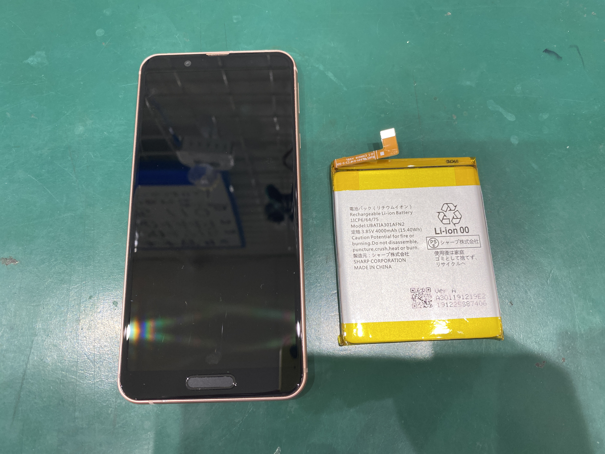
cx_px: 302
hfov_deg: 67.3
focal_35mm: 26
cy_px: 227
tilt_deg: -75.1
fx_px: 454
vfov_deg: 53.1
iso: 100
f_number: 1.8
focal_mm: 4.25
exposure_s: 1/100
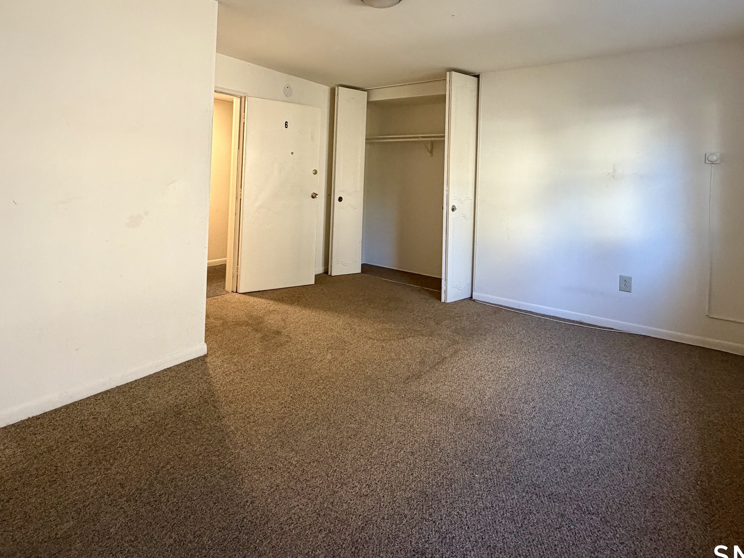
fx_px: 430
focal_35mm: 20
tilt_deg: -0.3
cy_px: 175
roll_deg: -2.1
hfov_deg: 81.6
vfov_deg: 63.9
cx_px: 340
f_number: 2.2
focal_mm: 2.22
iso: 320
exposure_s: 1/60
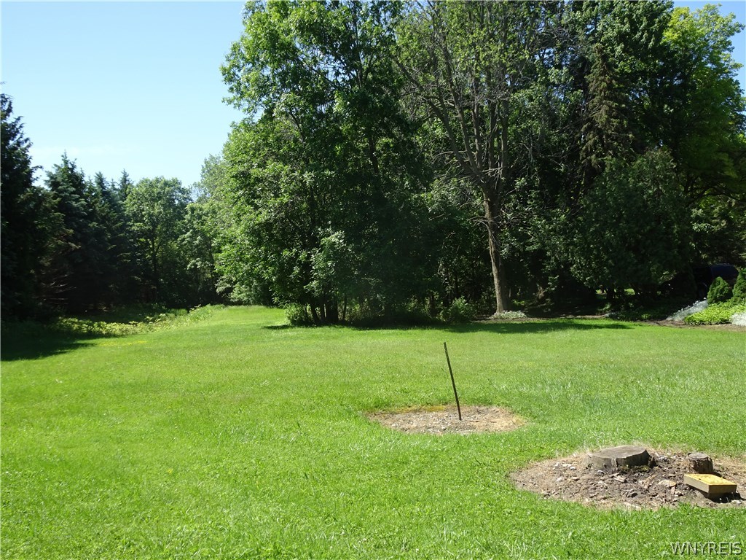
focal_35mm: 36
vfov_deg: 39.7
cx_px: 373
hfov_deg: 51.4
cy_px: 280
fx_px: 776
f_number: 4
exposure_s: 1/320
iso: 80
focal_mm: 6.17
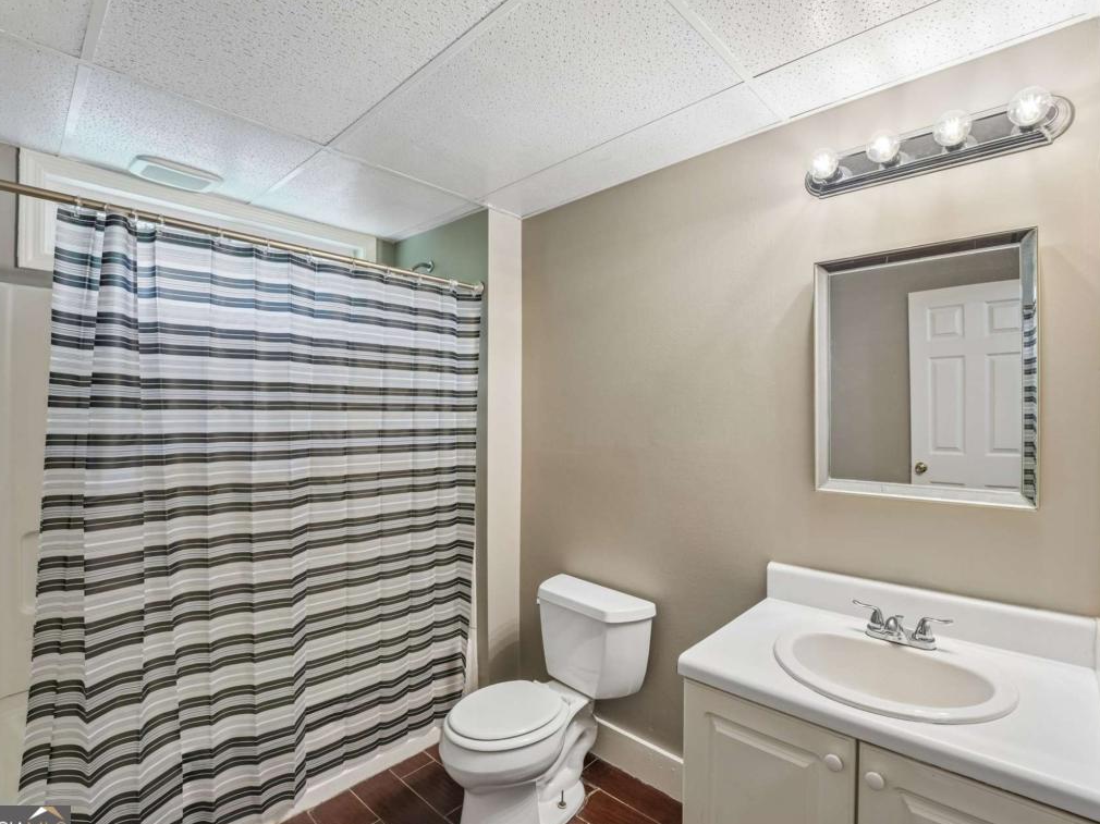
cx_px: 592
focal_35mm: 17
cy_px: 414
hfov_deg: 91.9
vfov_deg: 75.7
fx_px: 530
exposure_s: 1/6
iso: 320
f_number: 8
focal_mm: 14.6
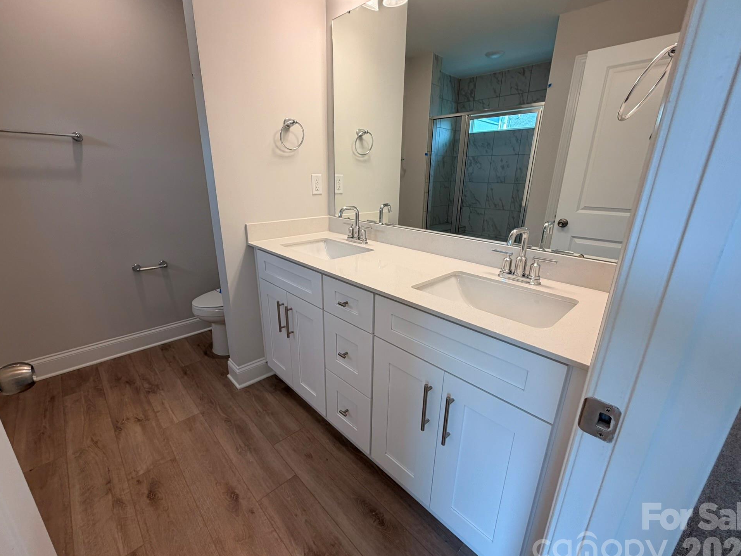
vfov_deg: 81.8
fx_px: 321
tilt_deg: -16.7
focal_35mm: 15
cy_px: 281
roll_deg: -0.3
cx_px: 369
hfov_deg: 98.2
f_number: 2.2
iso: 100
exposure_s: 1/120
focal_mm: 2.22
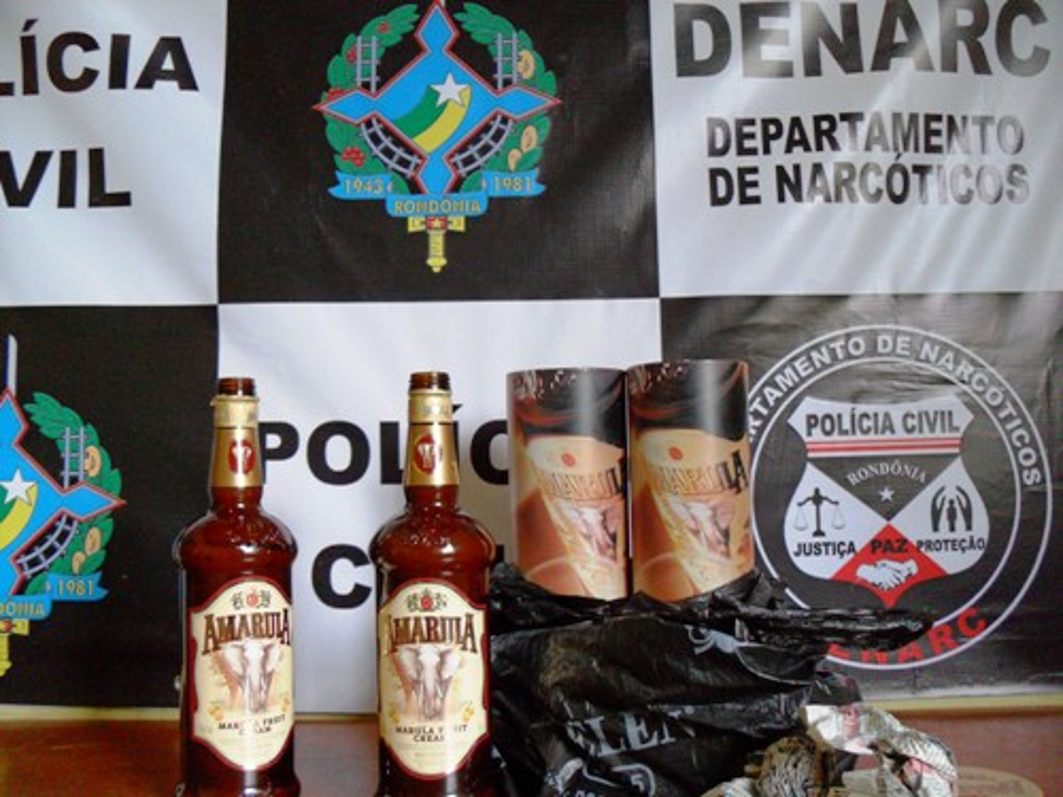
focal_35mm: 35
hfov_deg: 52.6
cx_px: 532
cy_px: 398
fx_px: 1075
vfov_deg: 40.7
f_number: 3
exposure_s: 1/45
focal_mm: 6.3
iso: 200
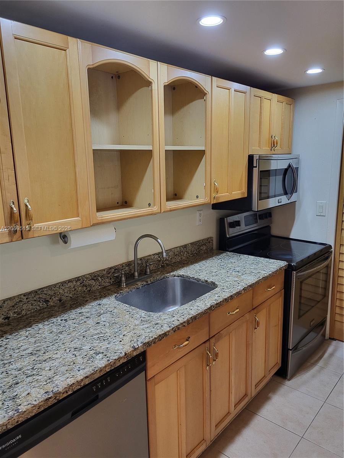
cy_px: 229
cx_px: 172
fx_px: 345
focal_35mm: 26
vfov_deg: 67.3
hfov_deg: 53.1
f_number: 1.8
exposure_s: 1/120
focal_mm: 5.4
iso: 320
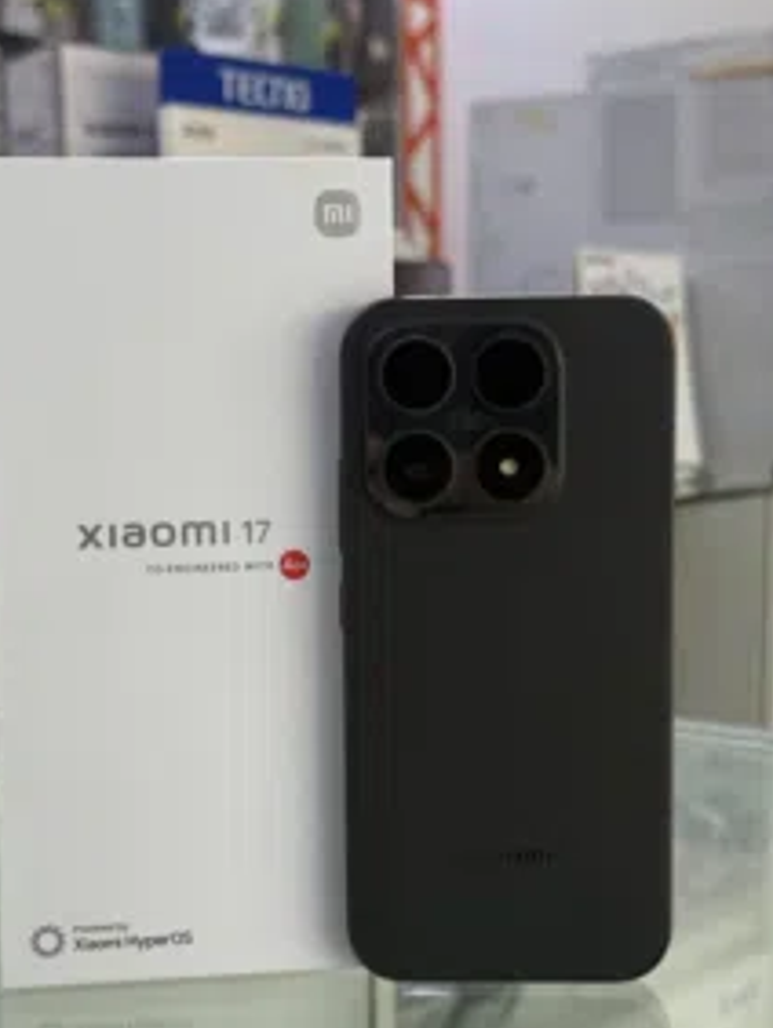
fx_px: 2022
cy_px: 605
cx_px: 361
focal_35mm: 68
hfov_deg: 21.6
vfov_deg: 28.5
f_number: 1.78
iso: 80
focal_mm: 6.76
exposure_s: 1/663
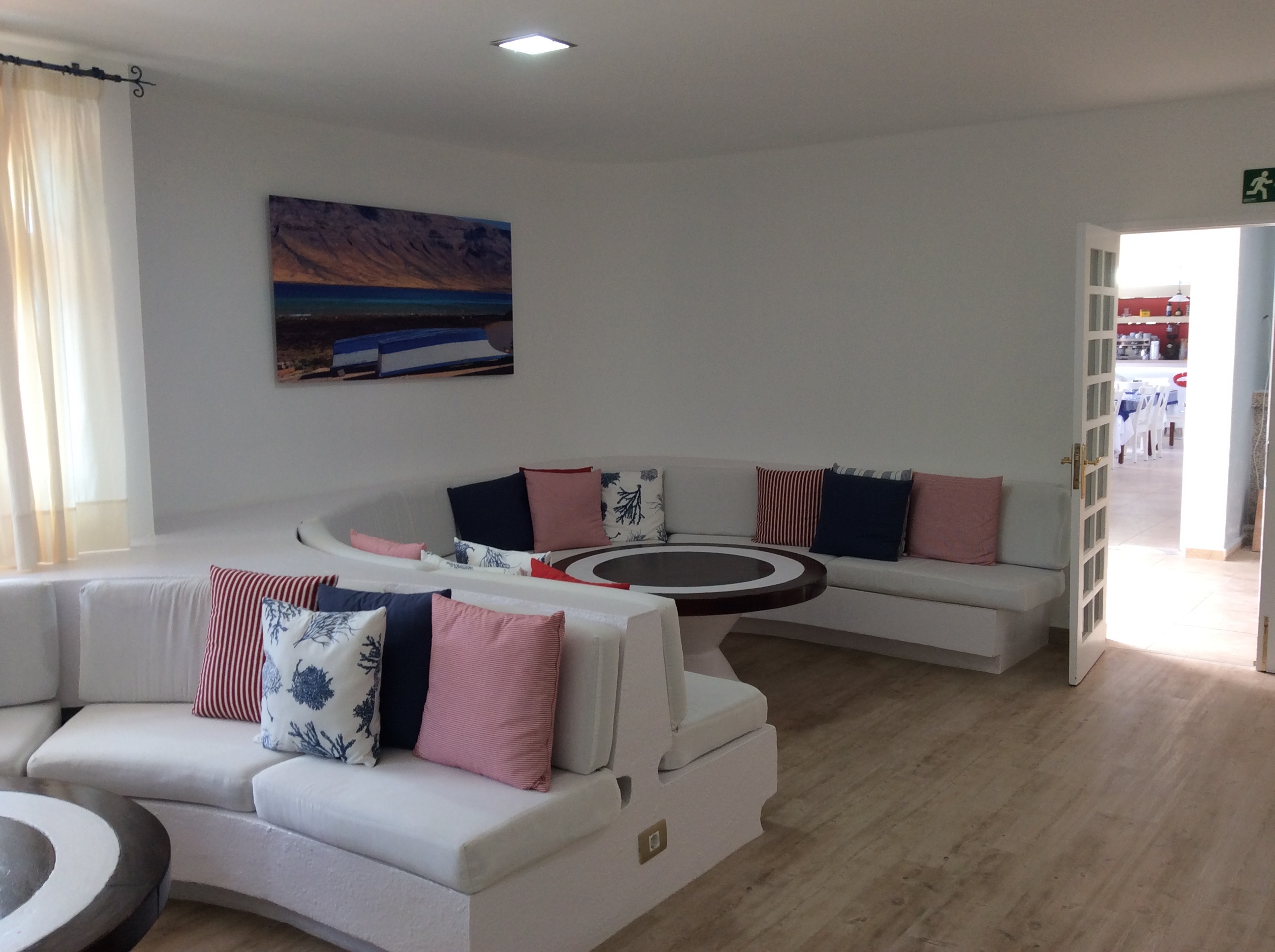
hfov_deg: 55.4
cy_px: 476
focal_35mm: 33
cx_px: 638
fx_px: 1214
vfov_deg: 42.8
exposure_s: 1/30
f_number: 2.4
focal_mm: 3.3
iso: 40
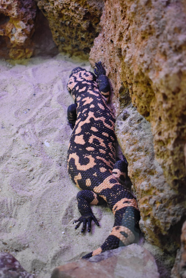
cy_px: 139
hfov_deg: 22.6
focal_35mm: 60
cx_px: 93
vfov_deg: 33.4
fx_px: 465
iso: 3200
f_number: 5
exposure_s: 1/125
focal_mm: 40
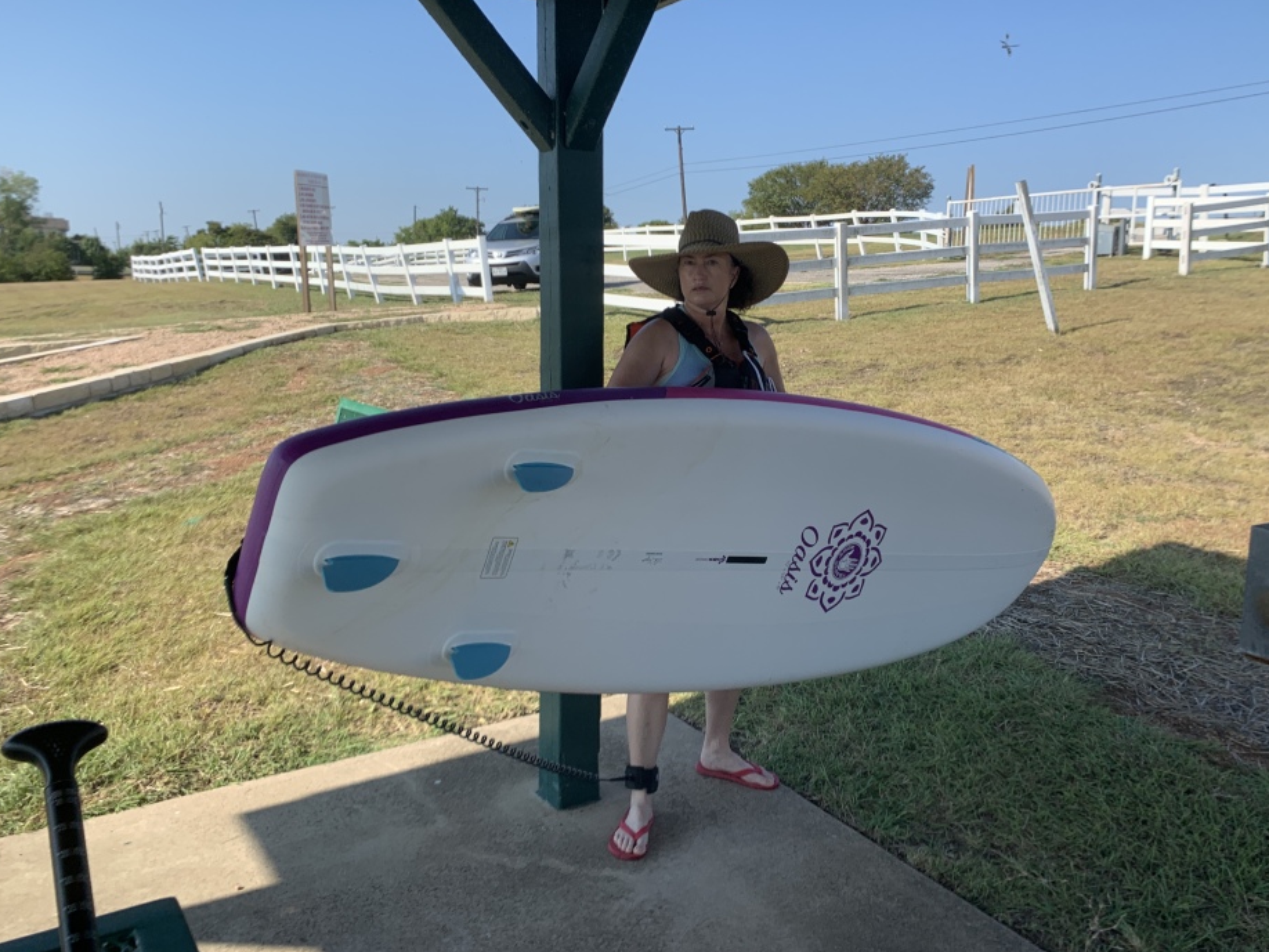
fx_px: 1063
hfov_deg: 61.6
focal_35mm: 29
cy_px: 448
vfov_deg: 48.2
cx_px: 668
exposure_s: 1/1585
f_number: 1.8
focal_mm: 4.25
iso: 25
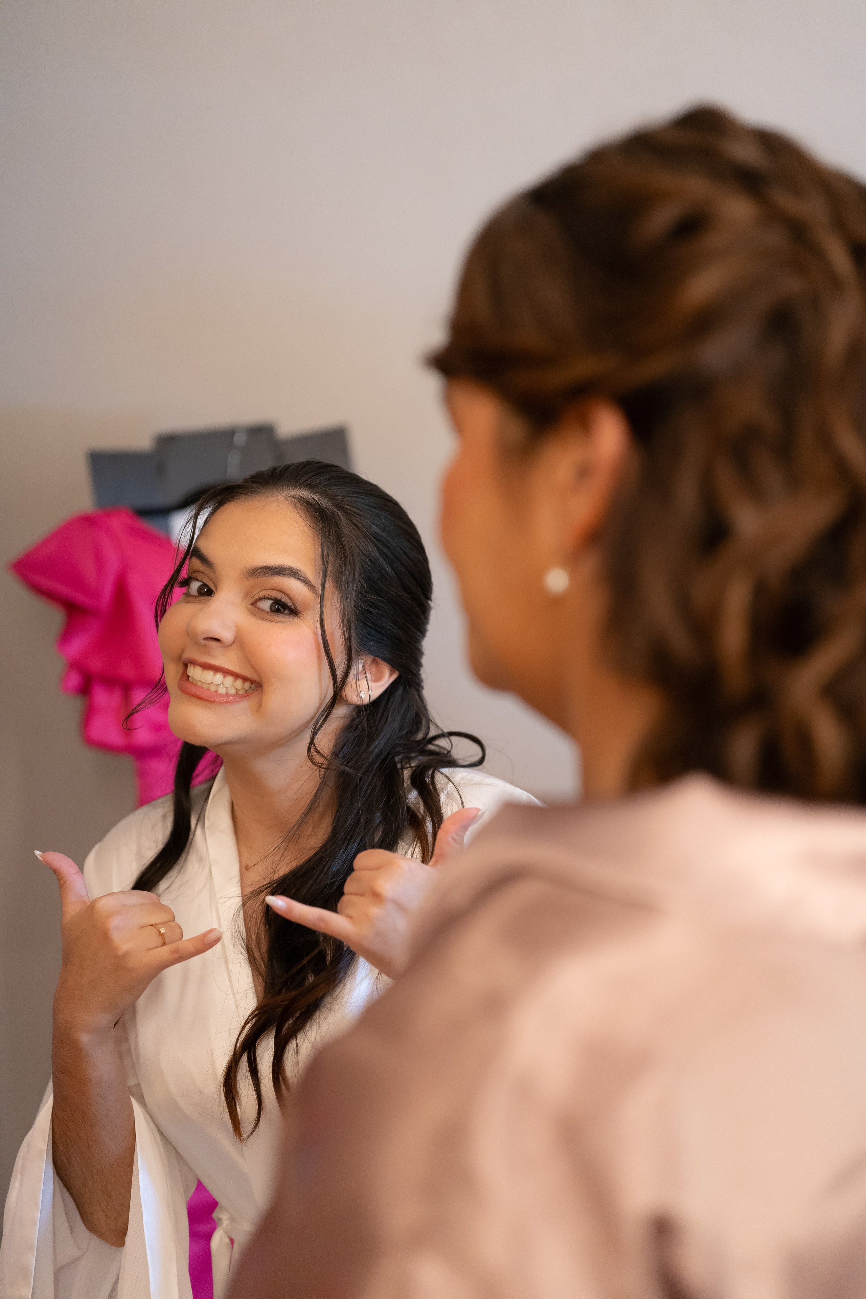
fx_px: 1804
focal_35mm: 50
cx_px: 433
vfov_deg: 39.6
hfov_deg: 27.0
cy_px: 650
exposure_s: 1/320
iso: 2000
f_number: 2
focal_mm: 50
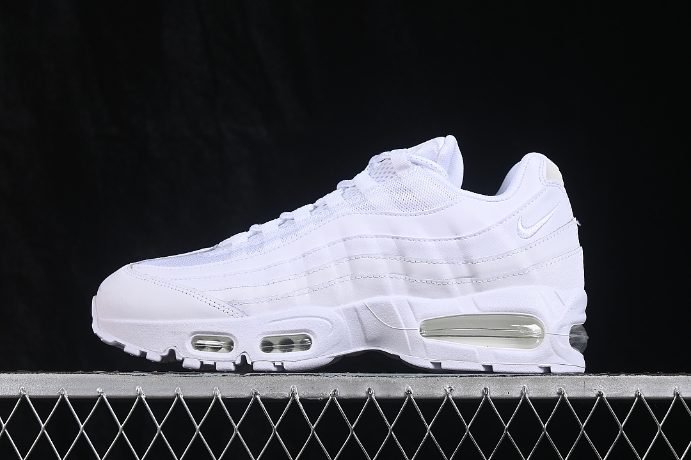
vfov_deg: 18.2
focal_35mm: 75
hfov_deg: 27.0
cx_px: 346
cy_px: 230
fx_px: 1439
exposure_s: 1/80
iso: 160
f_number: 8
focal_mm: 50
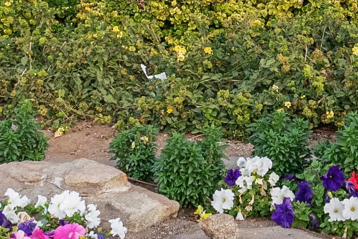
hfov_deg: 16.0
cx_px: 311
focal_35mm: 127
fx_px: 1263
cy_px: -116
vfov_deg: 10.4
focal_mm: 24
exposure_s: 1/80
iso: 3200
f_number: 8
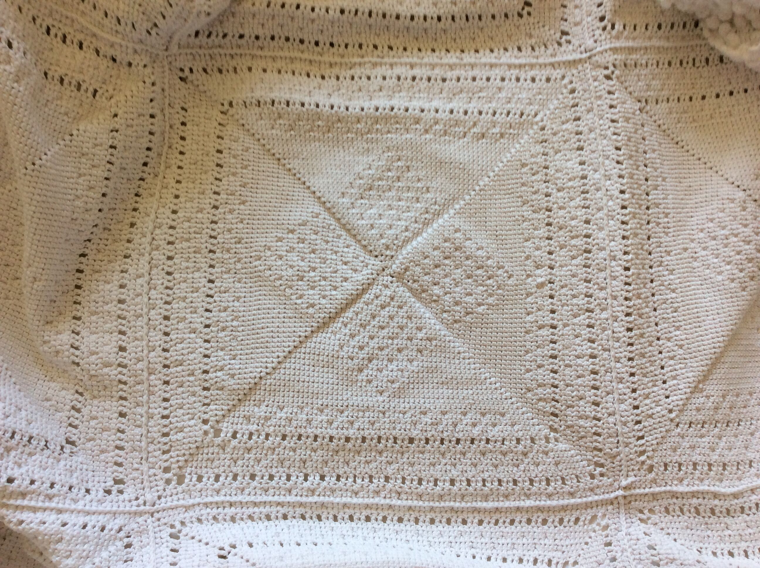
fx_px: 702
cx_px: 380
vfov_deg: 44.1
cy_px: 284
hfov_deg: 56.9
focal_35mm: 32
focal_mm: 3.3
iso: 32
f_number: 2.4
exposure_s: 1/50
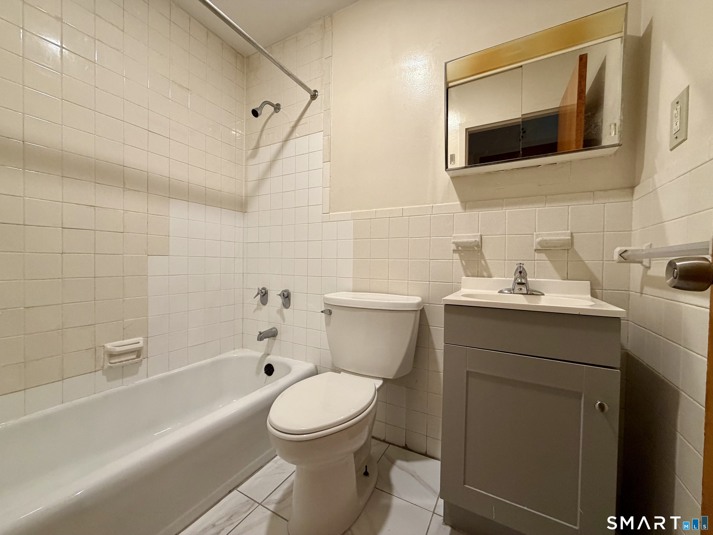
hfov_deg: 102.1
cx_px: 356
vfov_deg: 85.7
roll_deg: -0.6
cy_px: 268
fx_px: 288
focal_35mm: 14
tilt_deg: -1.6
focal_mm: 2.22
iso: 250
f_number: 2.2
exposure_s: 1/60
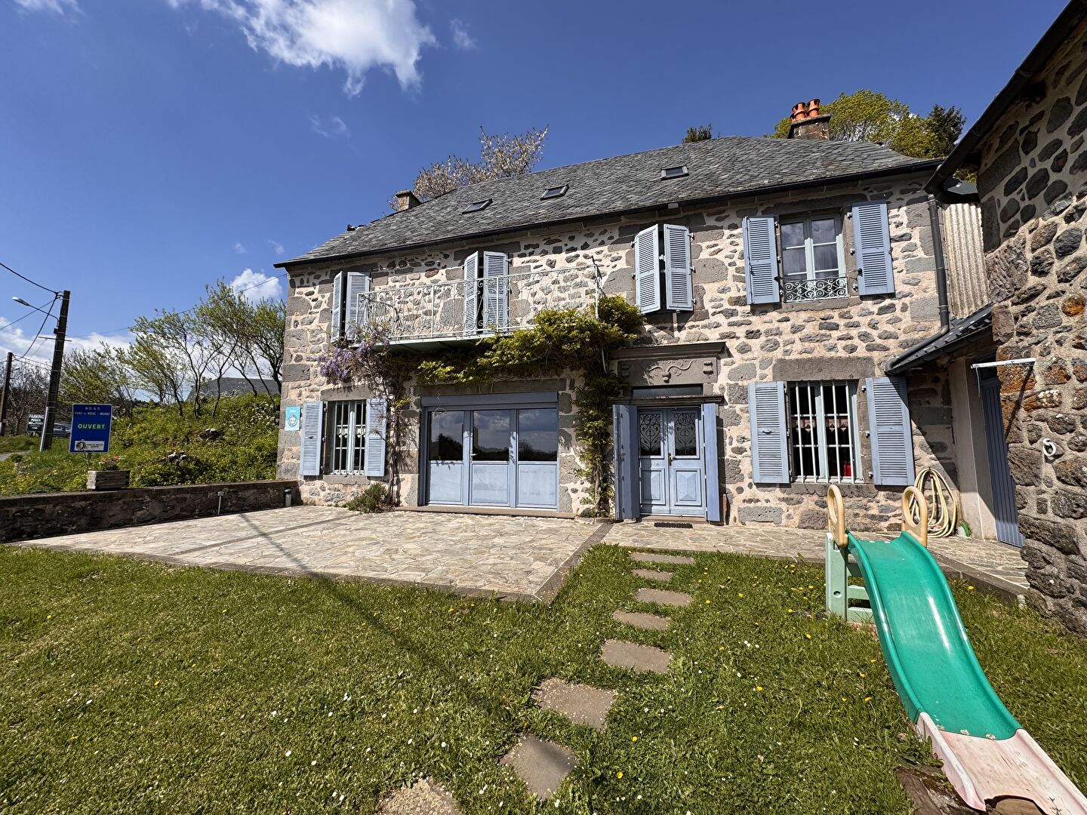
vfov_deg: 85.7
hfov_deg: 102.1
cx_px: 544
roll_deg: +0.3
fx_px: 440
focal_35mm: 14
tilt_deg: +6.2
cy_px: 408
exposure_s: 1/2584
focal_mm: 2.22
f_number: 2.2
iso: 50
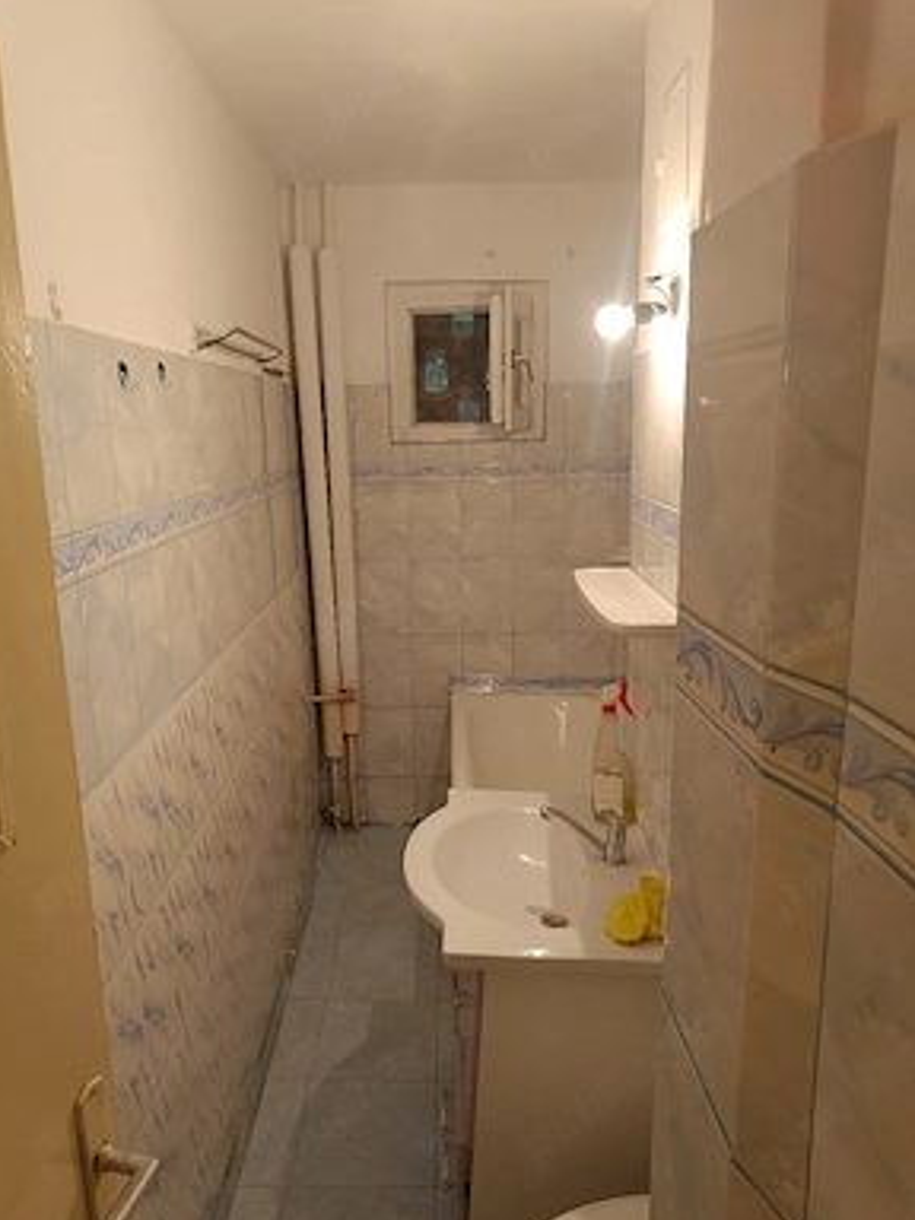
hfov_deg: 54.9
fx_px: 881
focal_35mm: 25
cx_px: 442
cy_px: 626
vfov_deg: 69.4
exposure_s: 1/101
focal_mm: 5.59
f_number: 1.88
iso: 534
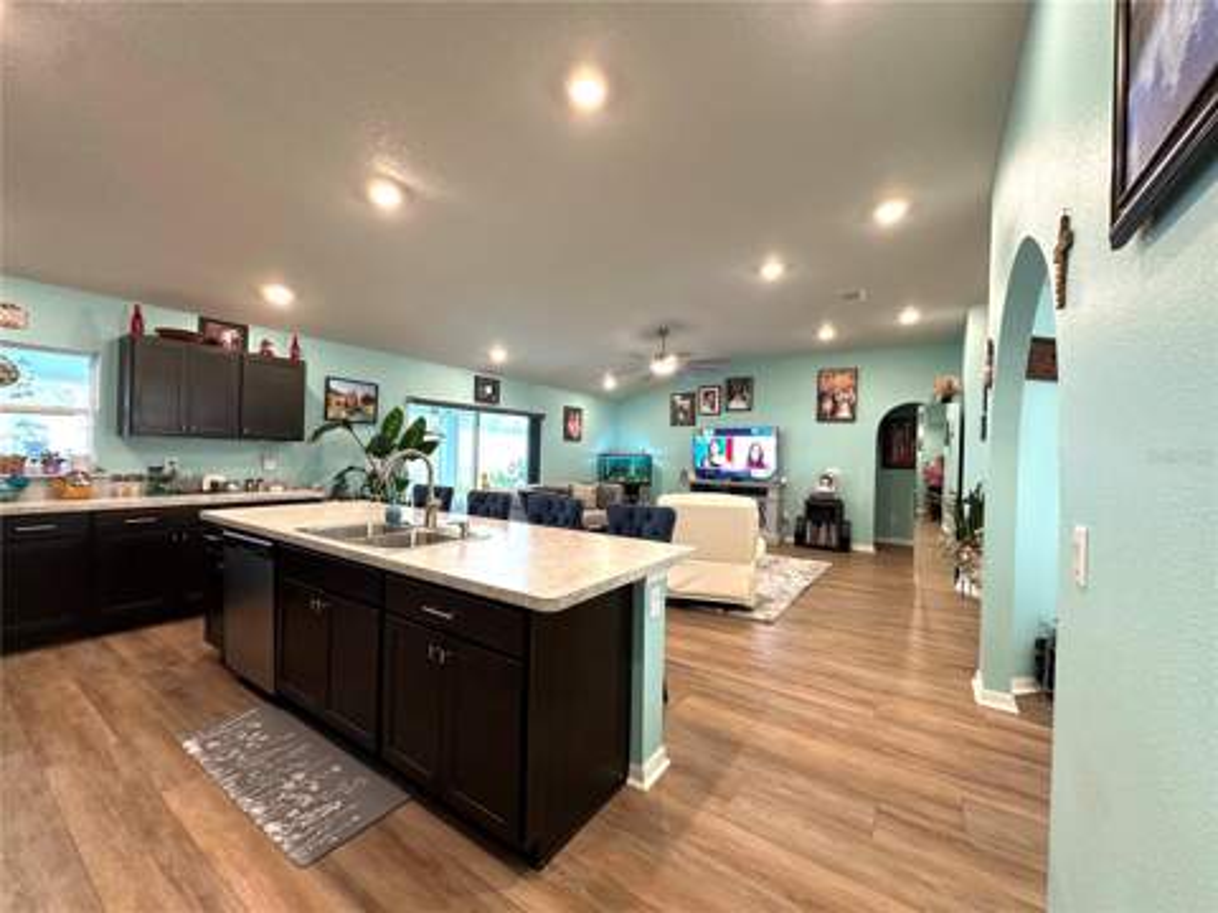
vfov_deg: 85.7
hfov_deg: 102.1
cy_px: 456
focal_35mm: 14
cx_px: 609
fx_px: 493
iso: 200
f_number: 2.2
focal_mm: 2.22
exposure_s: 1/60
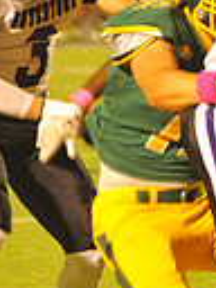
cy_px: 216
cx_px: 504
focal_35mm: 871
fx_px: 7247
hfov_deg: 1.7
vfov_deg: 2.3
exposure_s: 1/160
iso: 6400
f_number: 5.6
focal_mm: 200
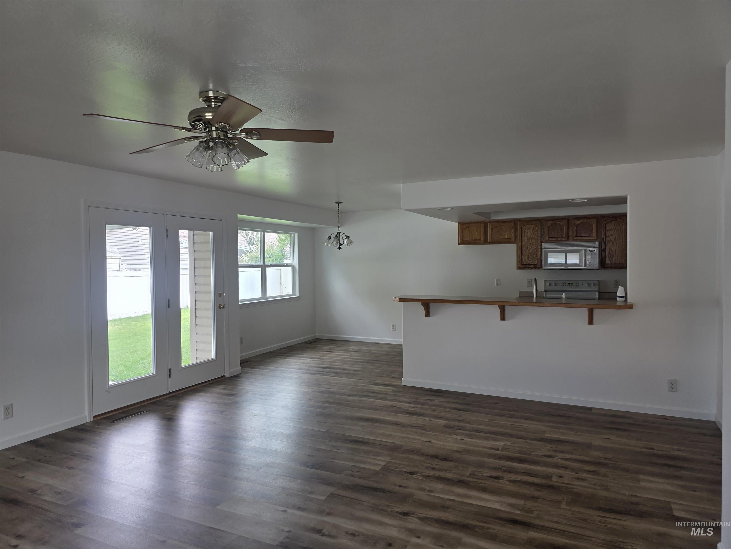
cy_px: 274
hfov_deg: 73.9
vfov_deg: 58.9
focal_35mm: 23
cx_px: 366
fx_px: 486
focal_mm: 6.3
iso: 64
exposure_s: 1/120
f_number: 1.7
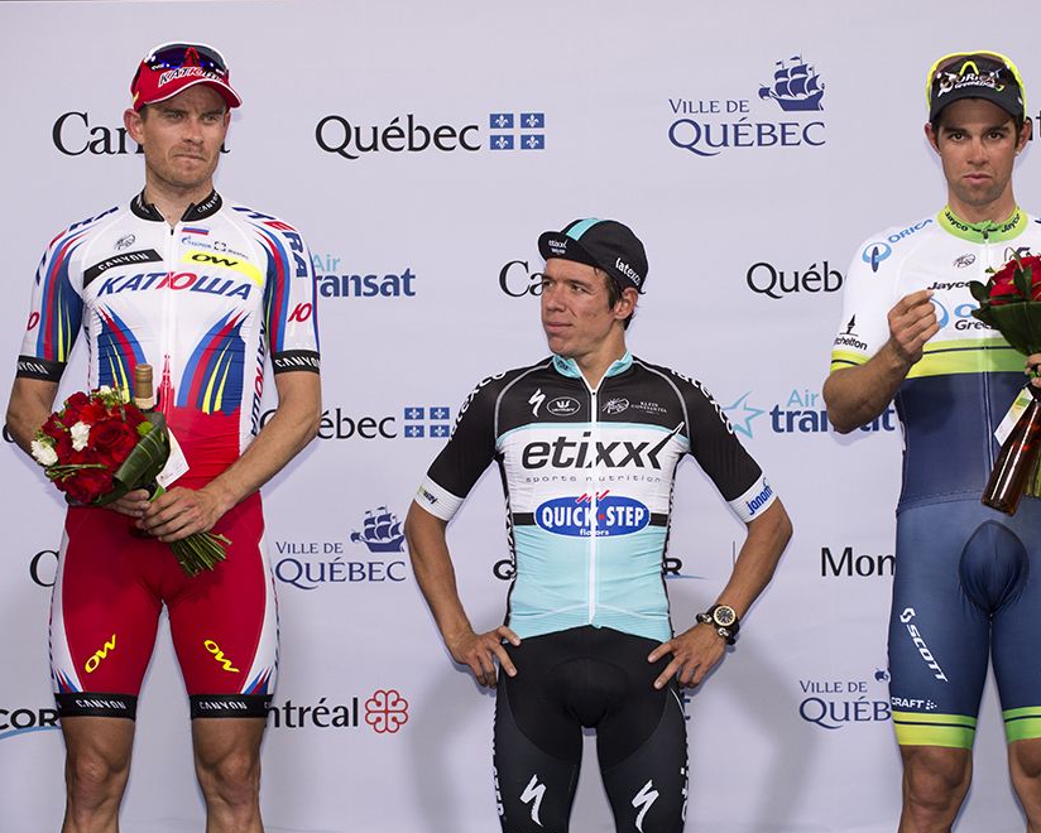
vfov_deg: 11.7
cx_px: 582
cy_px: 418
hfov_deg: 14.6
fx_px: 4069
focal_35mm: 132
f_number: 5.6
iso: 400
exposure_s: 1/500
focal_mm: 116
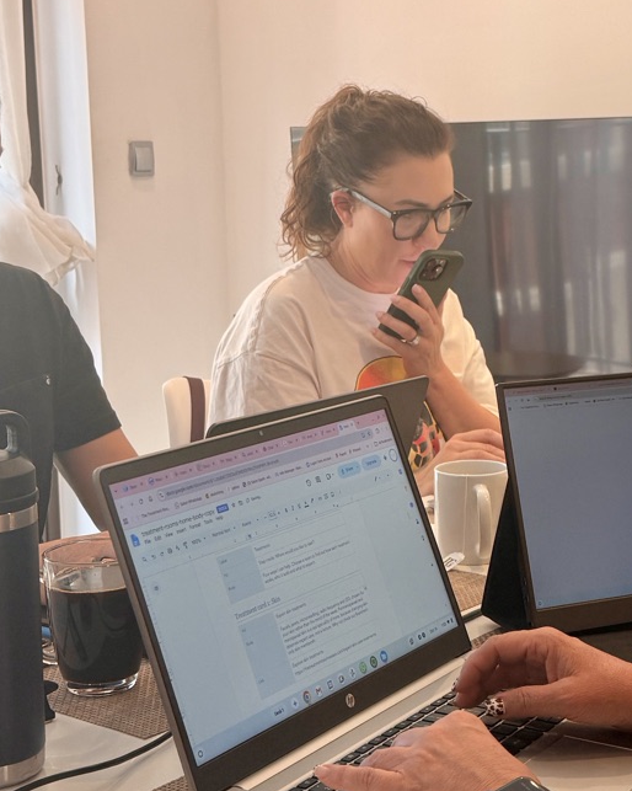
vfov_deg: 34.6
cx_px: 409
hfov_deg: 29.5
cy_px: 80
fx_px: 1193
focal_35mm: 51
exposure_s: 1/100
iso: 100
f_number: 1.78
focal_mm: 6.76
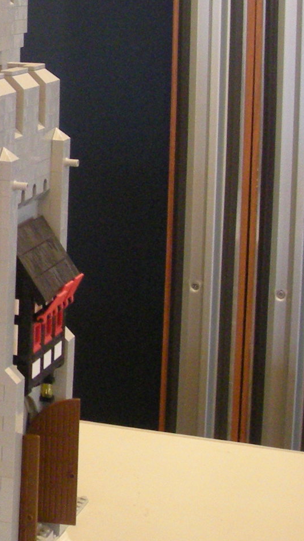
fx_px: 1505
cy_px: 97
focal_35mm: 105
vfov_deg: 20.1
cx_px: -352
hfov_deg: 10.4
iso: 288
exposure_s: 1/8
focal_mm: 5.7
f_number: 2.8
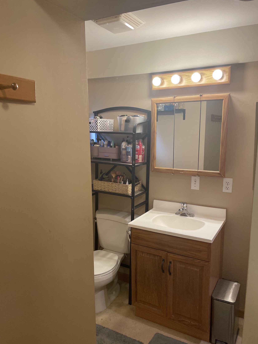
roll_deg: +2.0
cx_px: 133
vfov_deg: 65.3
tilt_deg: -8.2
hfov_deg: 51.3
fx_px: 268
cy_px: 175
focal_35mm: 27
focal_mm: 4.2
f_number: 1.6
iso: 100
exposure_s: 1/120
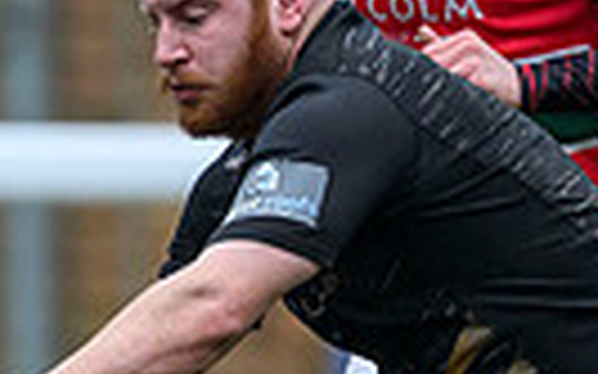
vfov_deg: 0.5
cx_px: -461
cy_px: 719
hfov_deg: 0.9
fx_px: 39260
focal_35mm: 2410
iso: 3200
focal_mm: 400
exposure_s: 1/2000
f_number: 3.5
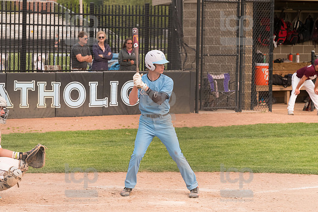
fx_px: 1721
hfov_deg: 10.6
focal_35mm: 195
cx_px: 159
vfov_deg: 7.0
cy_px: 106
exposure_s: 1/2000
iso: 1000
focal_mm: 130
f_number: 5.6
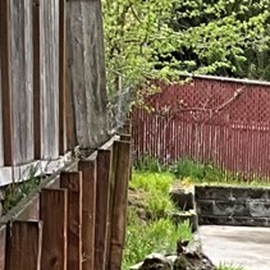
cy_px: 439
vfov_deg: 8.7
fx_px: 1712
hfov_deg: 7.4
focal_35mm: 194
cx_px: 924
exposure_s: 1/122
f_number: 1.8
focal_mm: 3
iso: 16
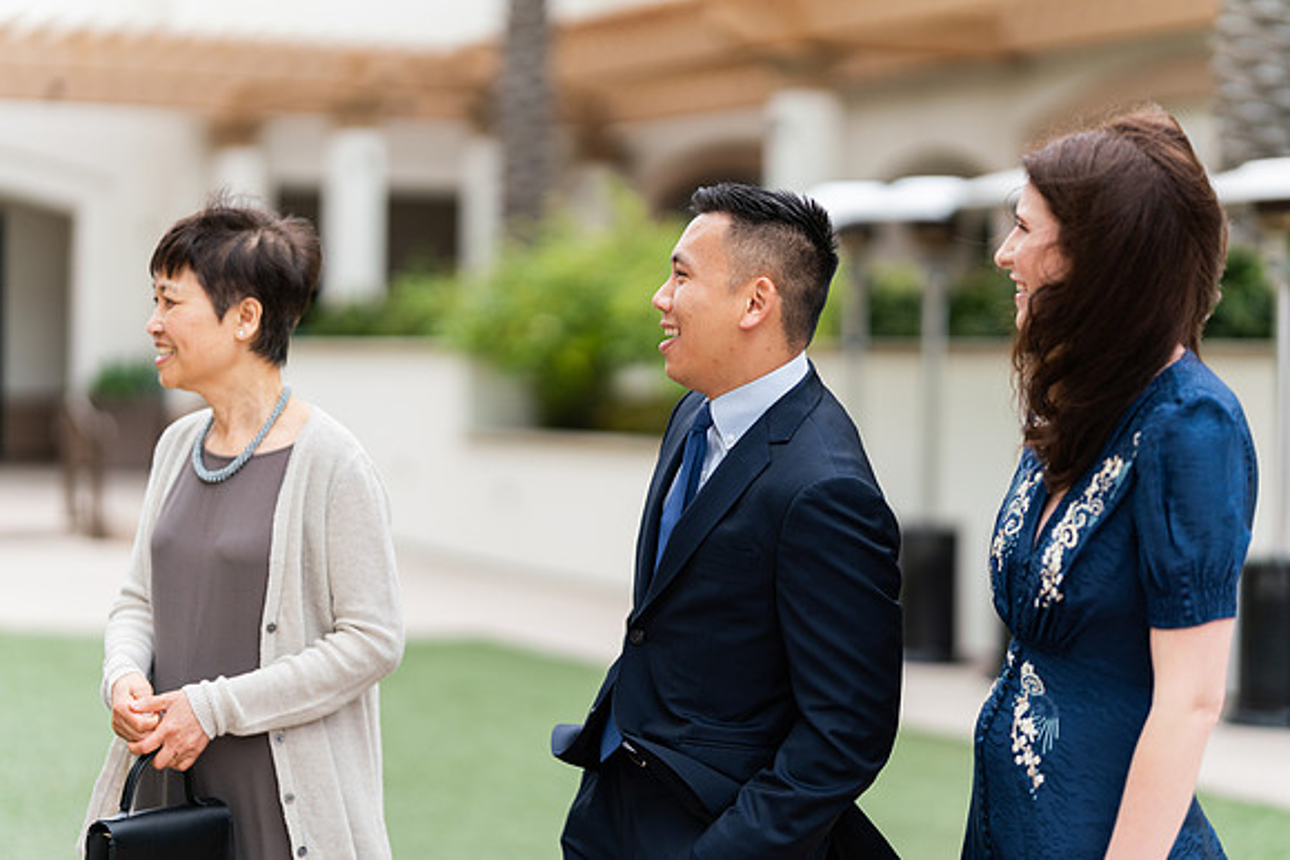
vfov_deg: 16.1
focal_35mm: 85
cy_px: 430
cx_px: 645
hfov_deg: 23.9
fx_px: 3046
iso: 160
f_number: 1.4
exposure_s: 1/2000
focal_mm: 85
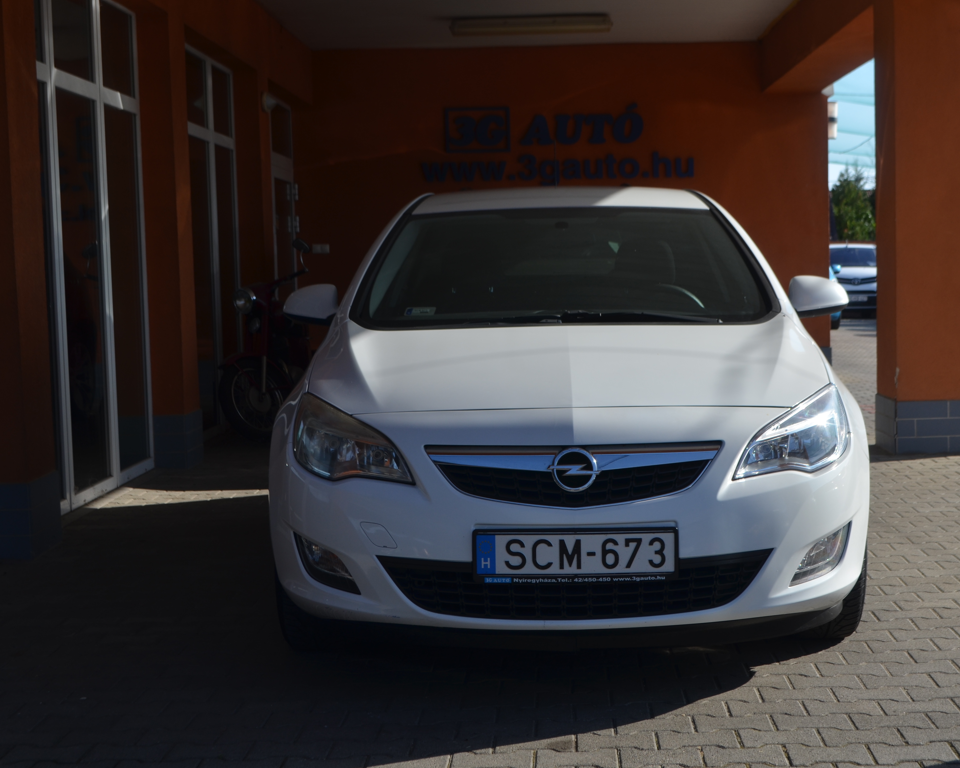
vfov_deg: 25.6
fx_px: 1692
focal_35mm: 60
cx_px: 579
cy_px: 384
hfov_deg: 31.6
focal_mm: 35
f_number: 8
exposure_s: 1/250
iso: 110
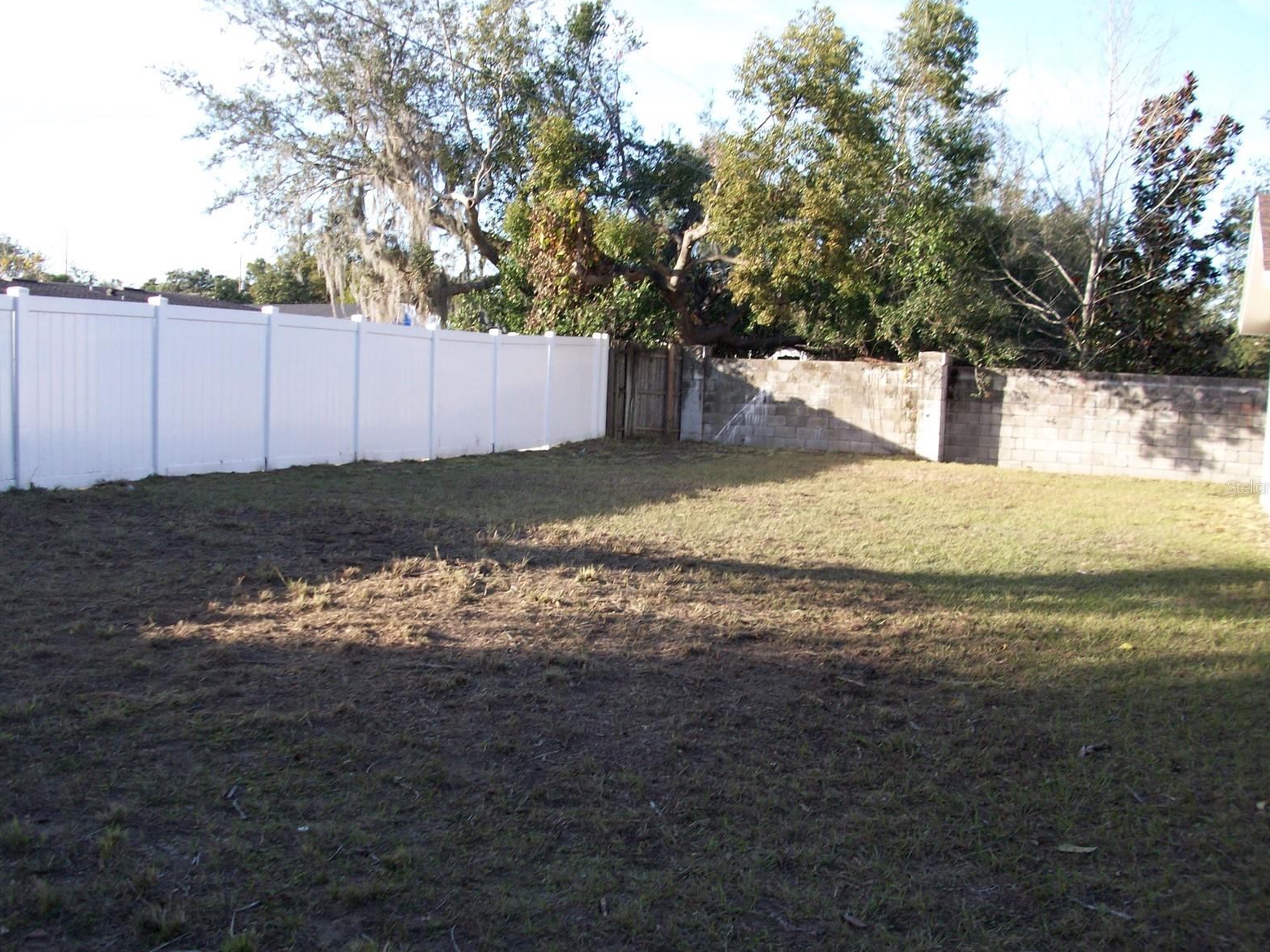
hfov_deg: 52.6
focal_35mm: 35
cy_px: 487
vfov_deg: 40.7
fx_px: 1284
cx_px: 651
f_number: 2.8
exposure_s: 1/225
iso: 64
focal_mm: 5.7
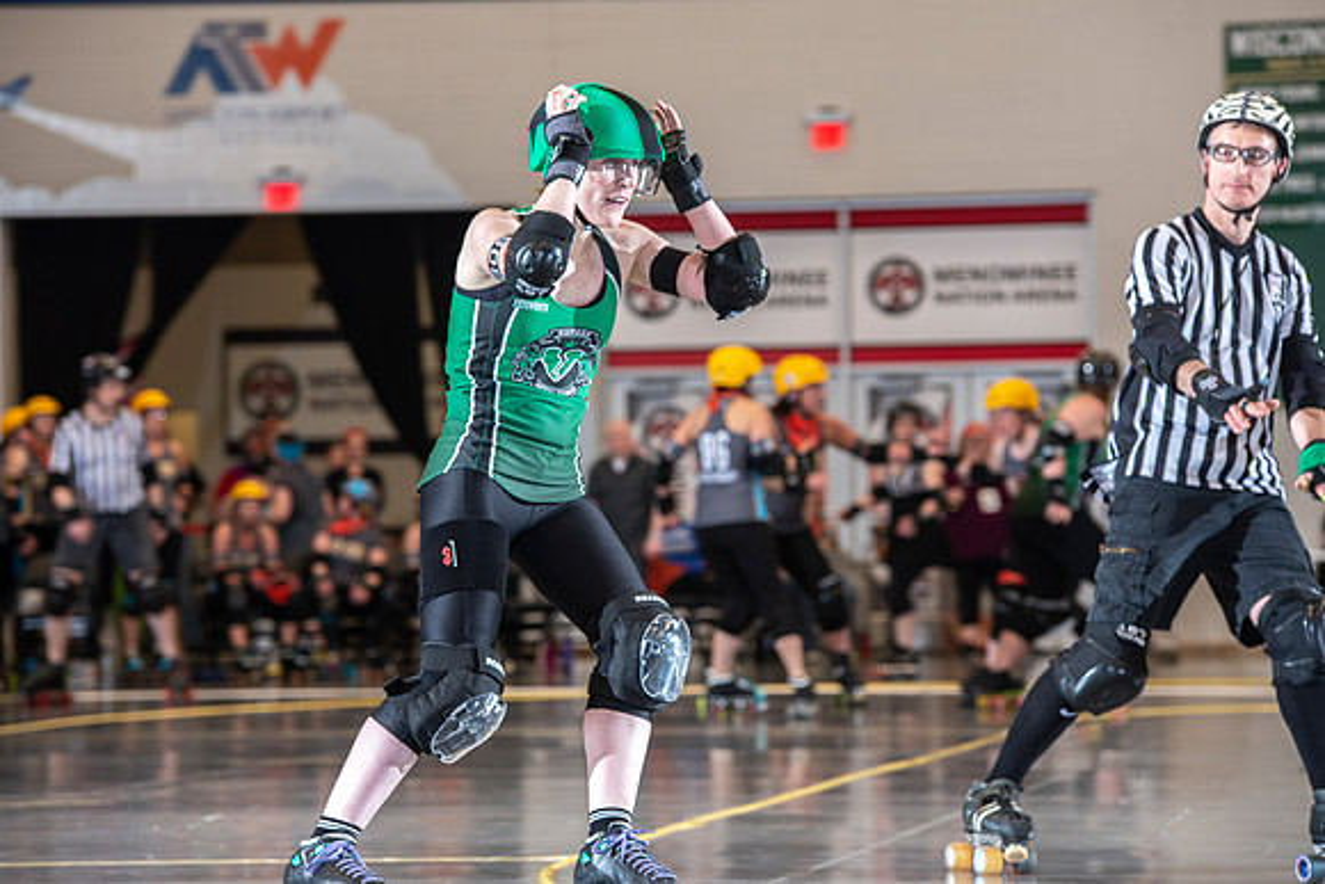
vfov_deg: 9.2
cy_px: 442
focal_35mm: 150
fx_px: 5522
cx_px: 662
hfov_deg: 13.7
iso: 640
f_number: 5.6
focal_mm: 150
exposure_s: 1/160
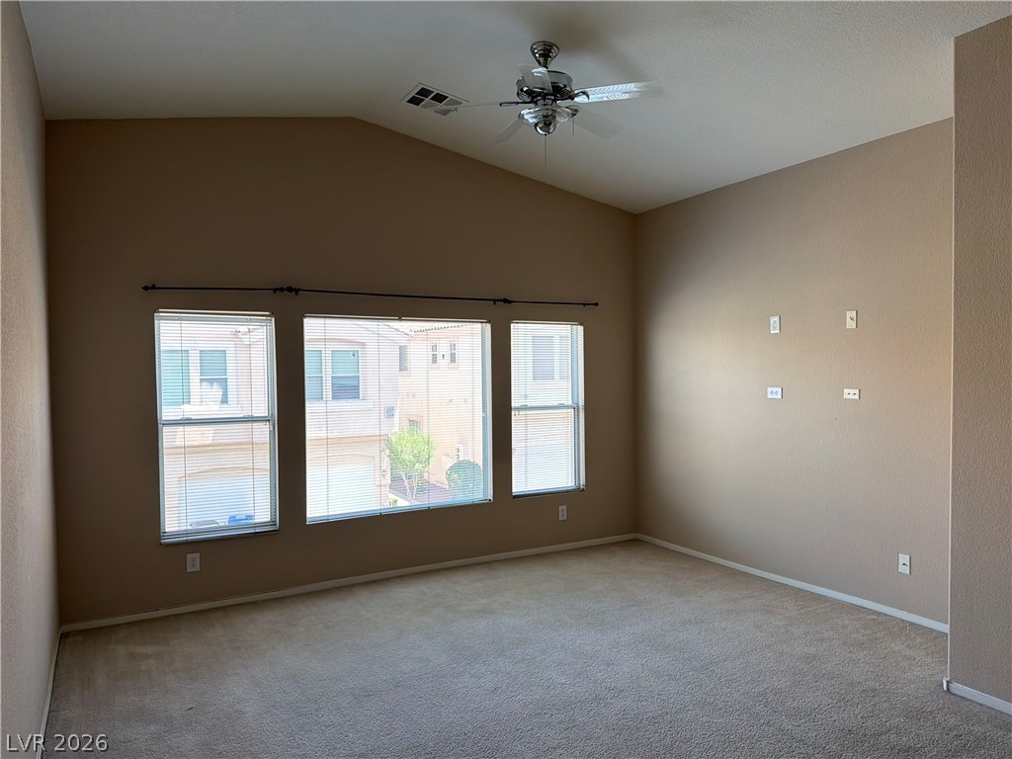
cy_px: 380
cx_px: 506
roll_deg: +1.2
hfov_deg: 71.6
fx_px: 702
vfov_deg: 56.8
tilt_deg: -1.4
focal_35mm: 24
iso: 80
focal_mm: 6.76
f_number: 1.78
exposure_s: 1/189
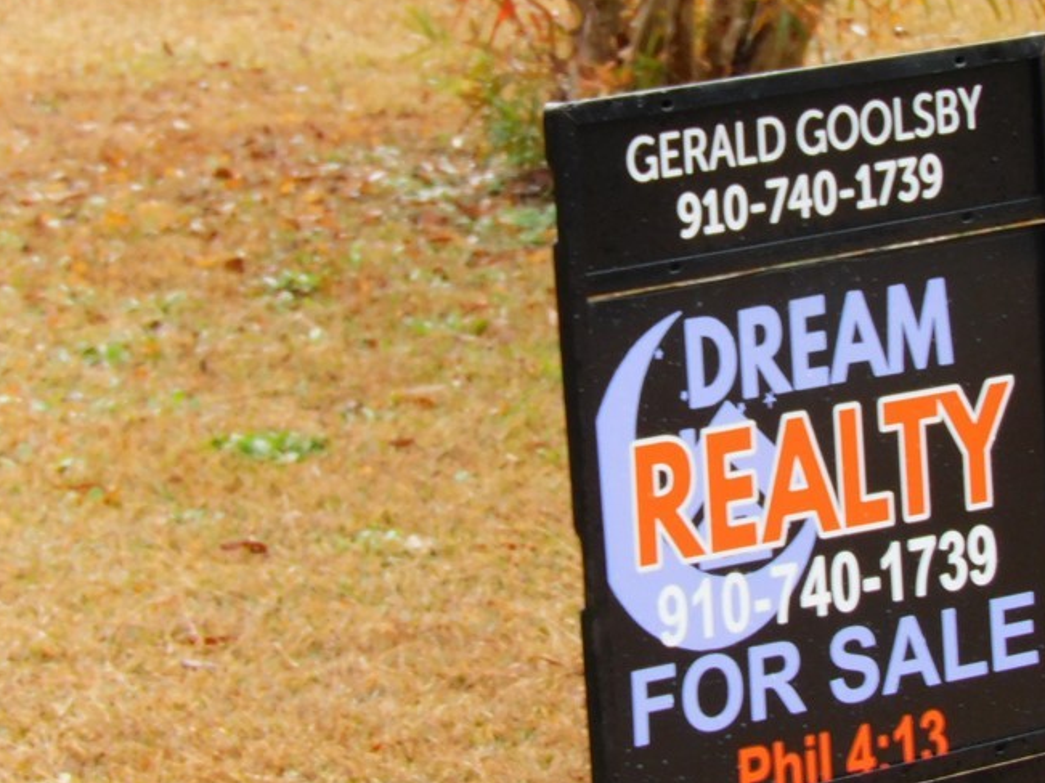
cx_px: 726
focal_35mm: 1415
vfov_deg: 1.1
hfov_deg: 1.4
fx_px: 42709
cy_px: 390
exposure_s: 1/250
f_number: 5.6
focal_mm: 161.2
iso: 320
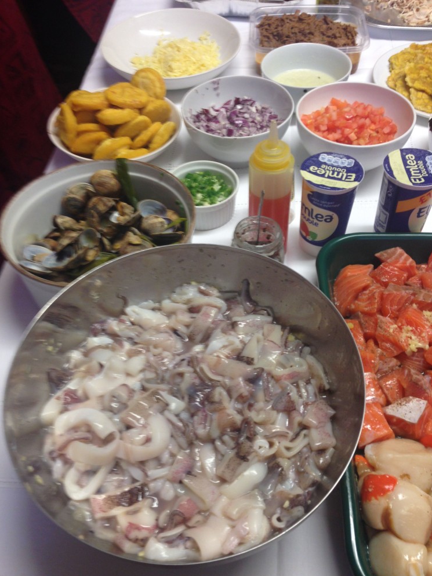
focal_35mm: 34
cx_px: 219
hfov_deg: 41.8
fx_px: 566
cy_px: 296
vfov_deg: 54.0
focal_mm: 4.12
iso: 50
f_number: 2.4
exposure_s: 1/20
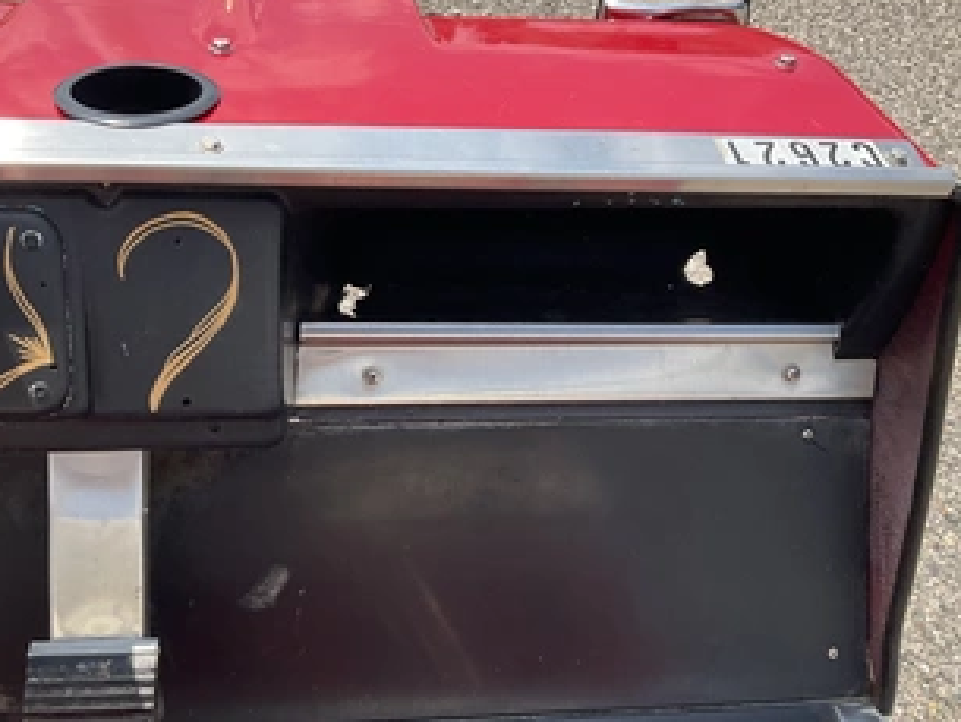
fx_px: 1055
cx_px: 438
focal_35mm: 38
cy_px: 375
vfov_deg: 37.7
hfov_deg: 48.9
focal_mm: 3
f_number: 1.8
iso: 25
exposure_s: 1/1311
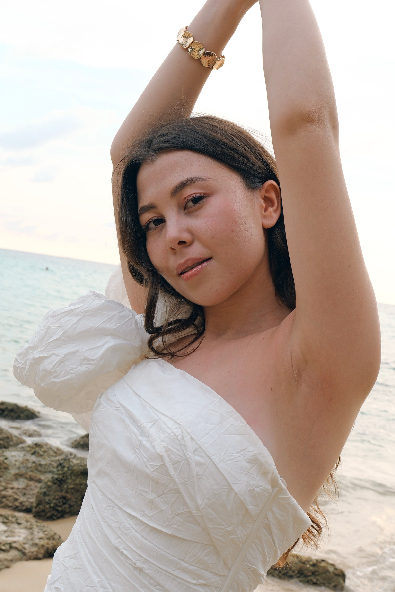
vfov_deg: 38.2
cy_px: 290
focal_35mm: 52
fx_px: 856
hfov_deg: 26.0
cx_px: 198
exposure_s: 1/125
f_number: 10
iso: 320
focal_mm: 33
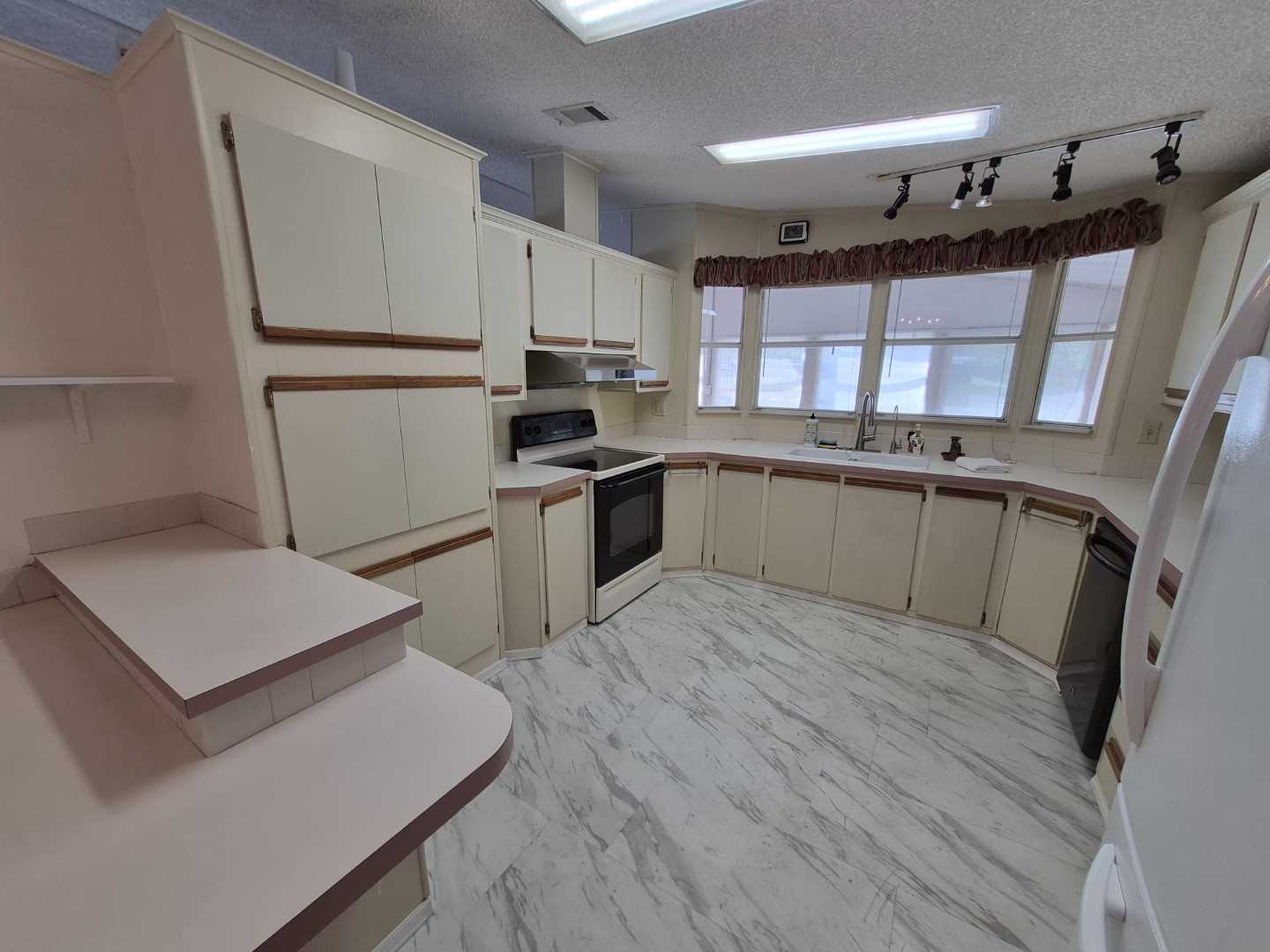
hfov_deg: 106.2
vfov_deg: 89.9
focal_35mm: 13
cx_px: 635
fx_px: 477
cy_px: 476
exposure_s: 1/60
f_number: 2.2
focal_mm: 1.74
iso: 64
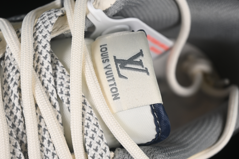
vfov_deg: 15.5
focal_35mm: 88
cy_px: 92
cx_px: 108
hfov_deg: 23.1
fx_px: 584
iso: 160
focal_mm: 50
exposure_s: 1/80
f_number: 7.1
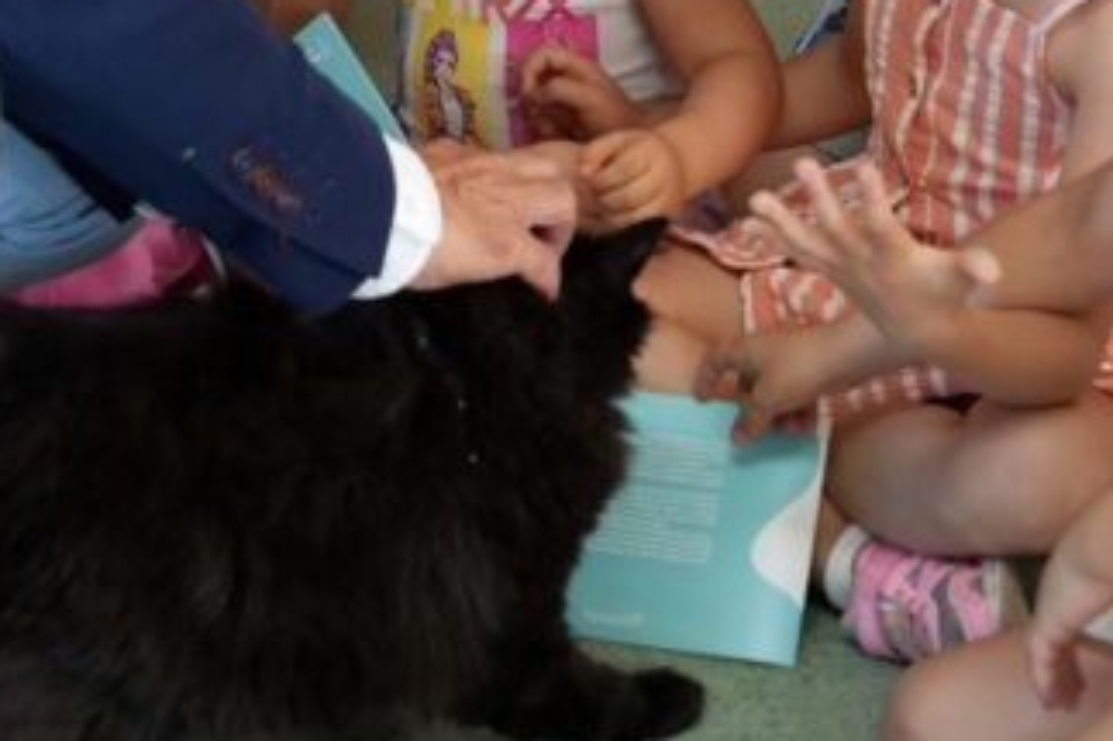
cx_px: 513
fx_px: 2843
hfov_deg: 22.1
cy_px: -140
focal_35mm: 92
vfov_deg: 14.4
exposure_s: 1/125
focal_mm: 29
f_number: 3.5
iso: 1600
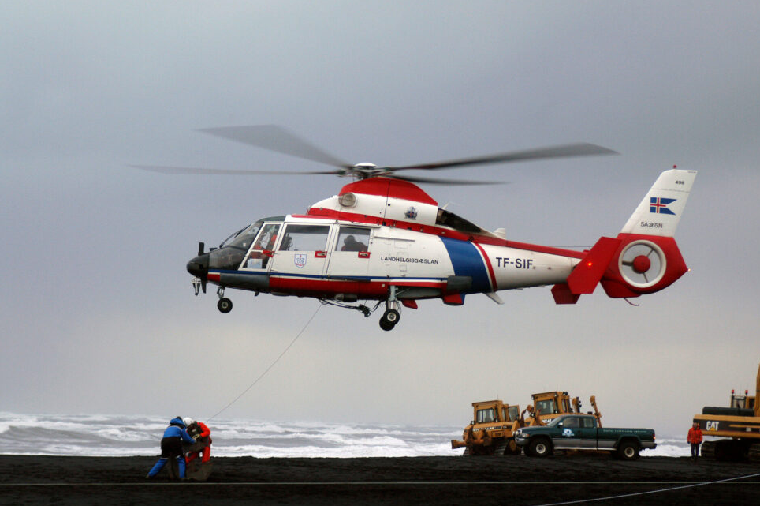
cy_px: 248
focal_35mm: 120
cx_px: 391
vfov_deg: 11.4
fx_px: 2521
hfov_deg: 17.1
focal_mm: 75
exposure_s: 1/100
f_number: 5
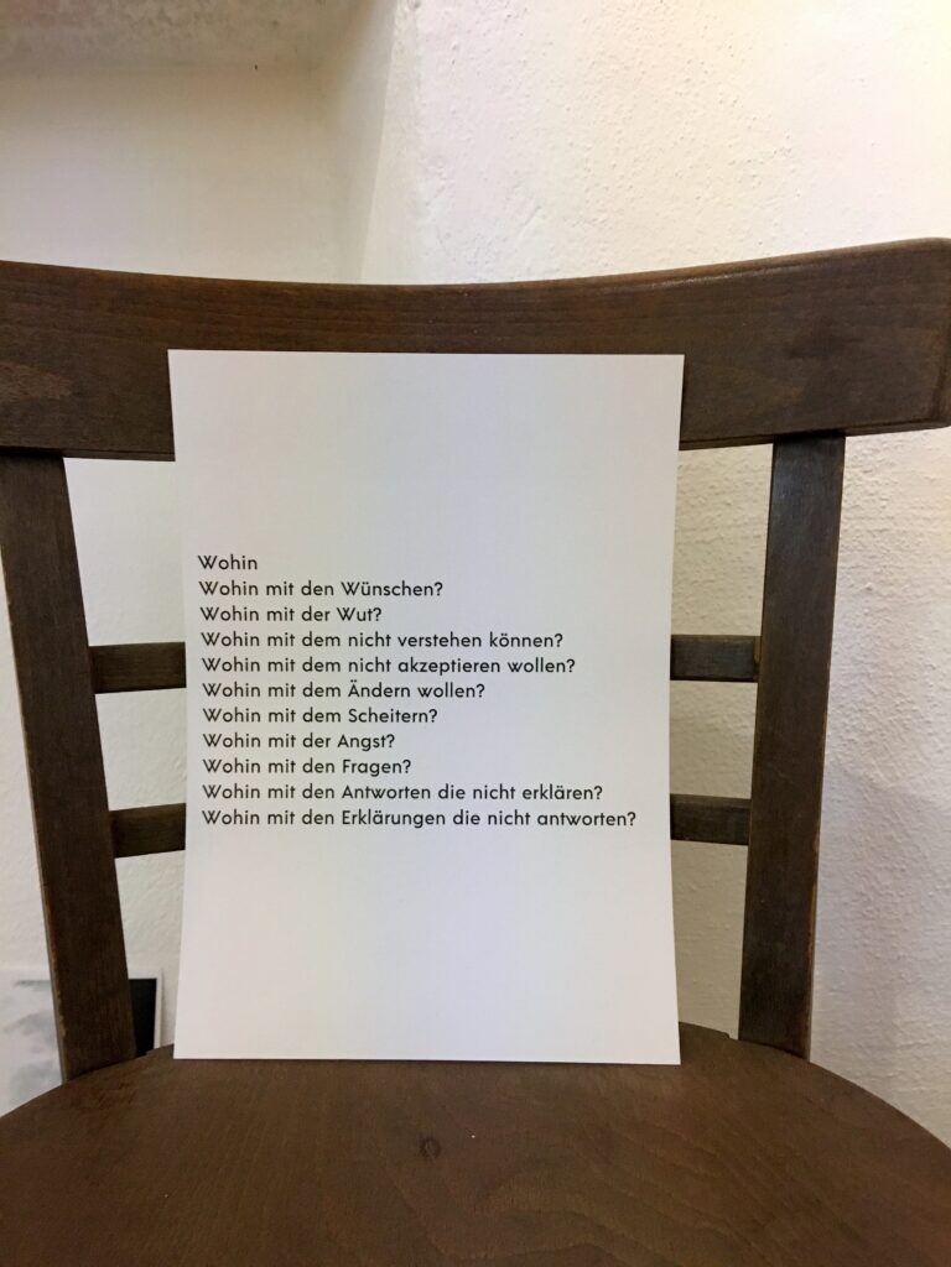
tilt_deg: -5.2
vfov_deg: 61.7
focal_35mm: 29
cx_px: 476
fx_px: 1062
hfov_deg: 48.2
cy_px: 634
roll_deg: +0.5
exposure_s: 1/33
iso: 200
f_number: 2.2
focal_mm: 4.15
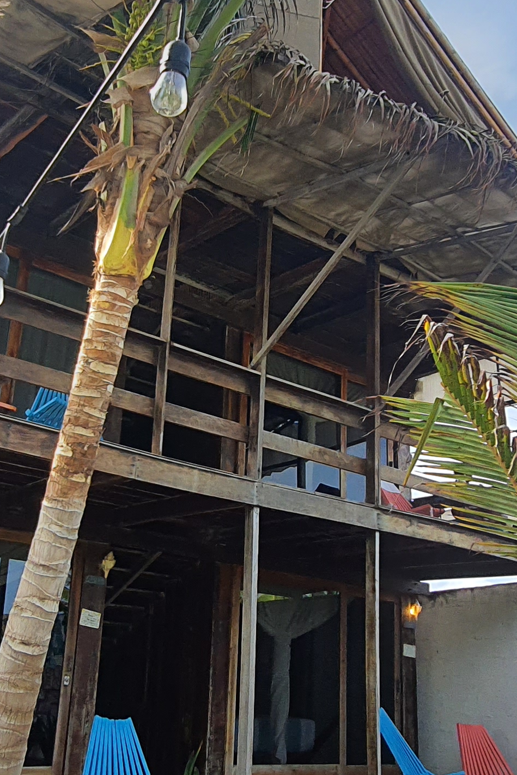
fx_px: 818
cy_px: 368
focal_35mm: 38
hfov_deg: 35.0
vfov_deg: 50.7
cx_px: 218
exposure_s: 1/920
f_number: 2.2
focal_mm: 1.74
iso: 50
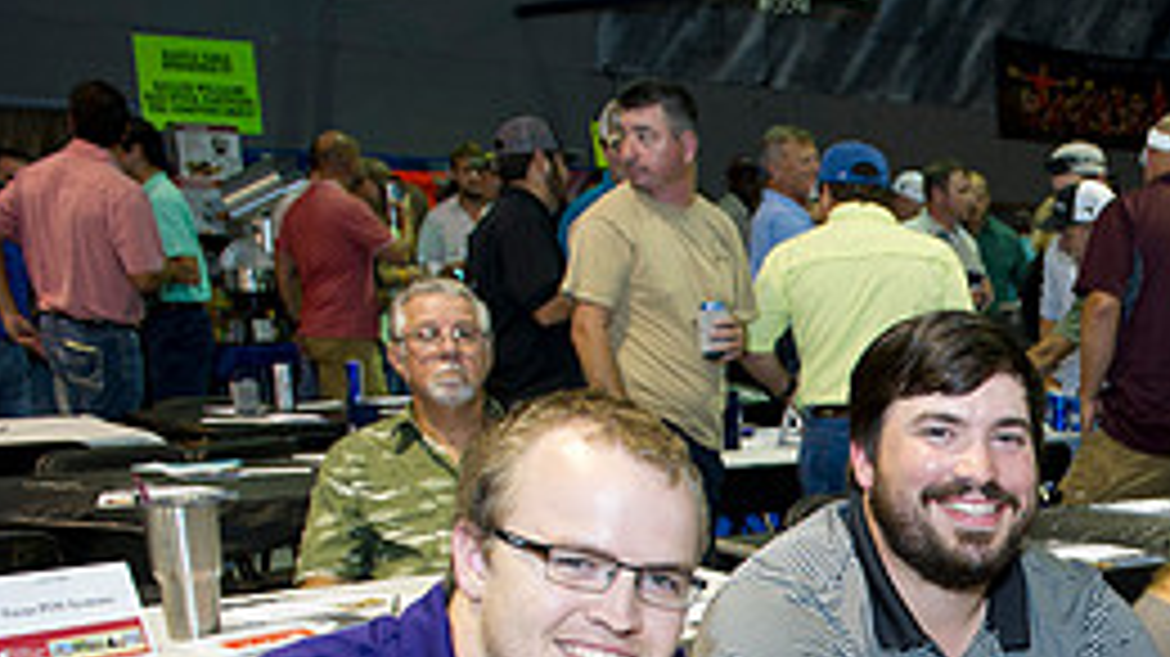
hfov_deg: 33.1
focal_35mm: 56
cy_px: 783
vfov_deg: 20.1
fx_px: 1737
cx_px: 1251
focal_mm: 24
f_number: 5
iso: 1250
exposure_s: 1/60
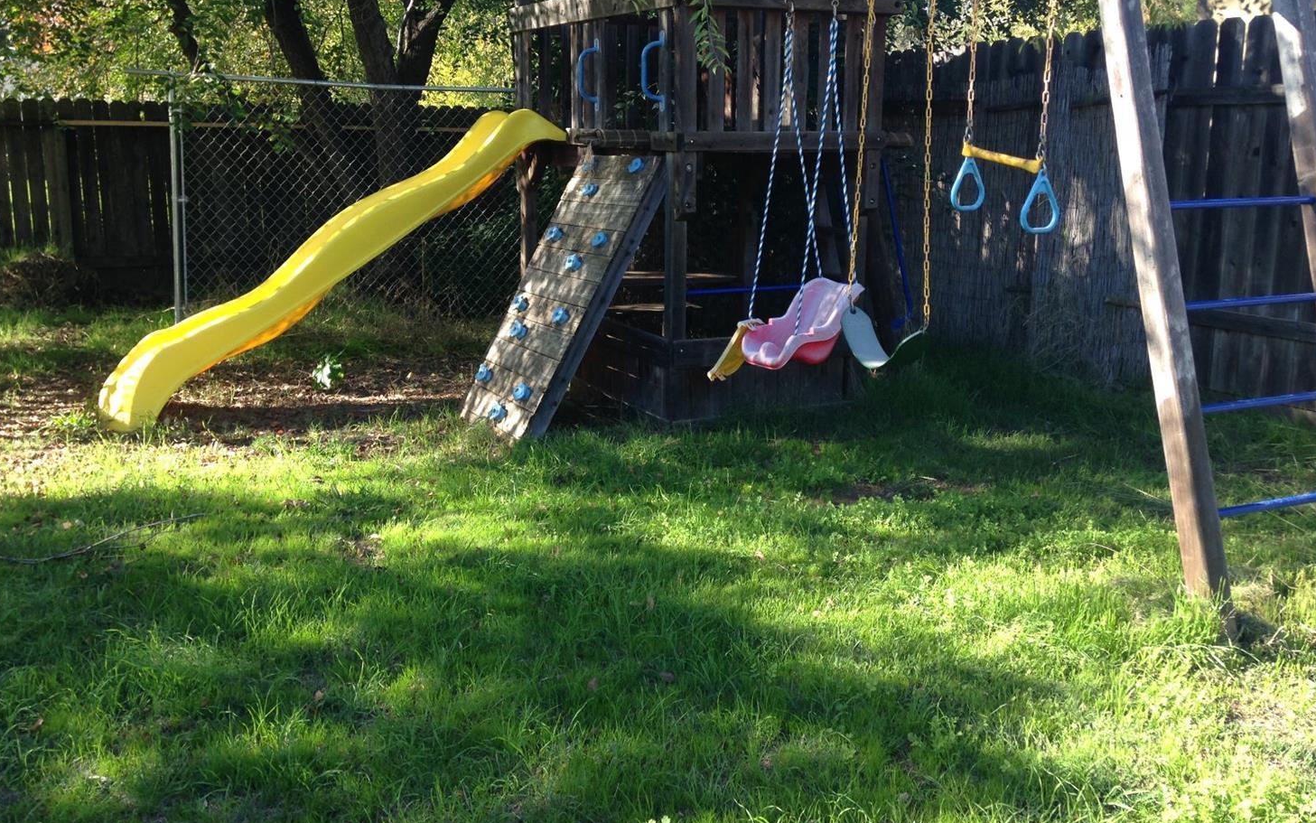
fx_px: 1291
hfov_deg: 54.0
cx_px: 672
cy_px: 345
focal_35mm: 36
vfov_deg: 35.3
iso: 50
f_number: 2.4
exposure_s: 1/192
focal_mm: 4.12
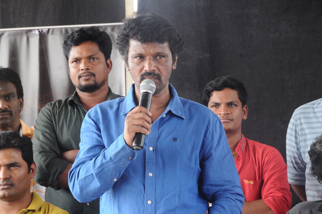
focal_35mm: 147
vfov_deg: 9.3
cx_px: 161
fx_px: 1313
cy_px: 107
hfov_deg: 14.0
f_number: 10
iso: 1600
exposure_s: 1/60
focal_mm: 98
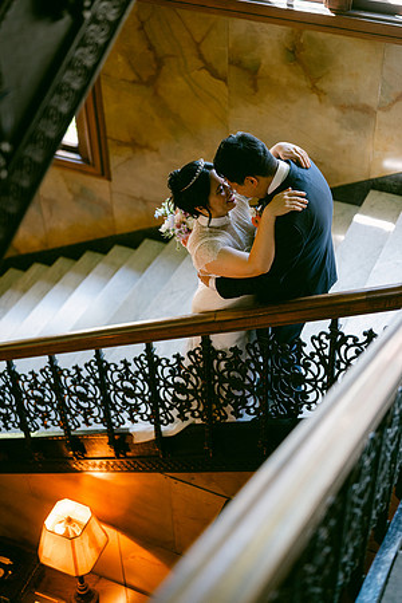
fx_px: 837
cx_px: 201
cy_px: 302
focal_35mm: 50
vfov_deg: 39.6
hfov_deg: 27.0
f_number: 1.8
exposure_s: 1/125
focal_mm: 50
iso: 900
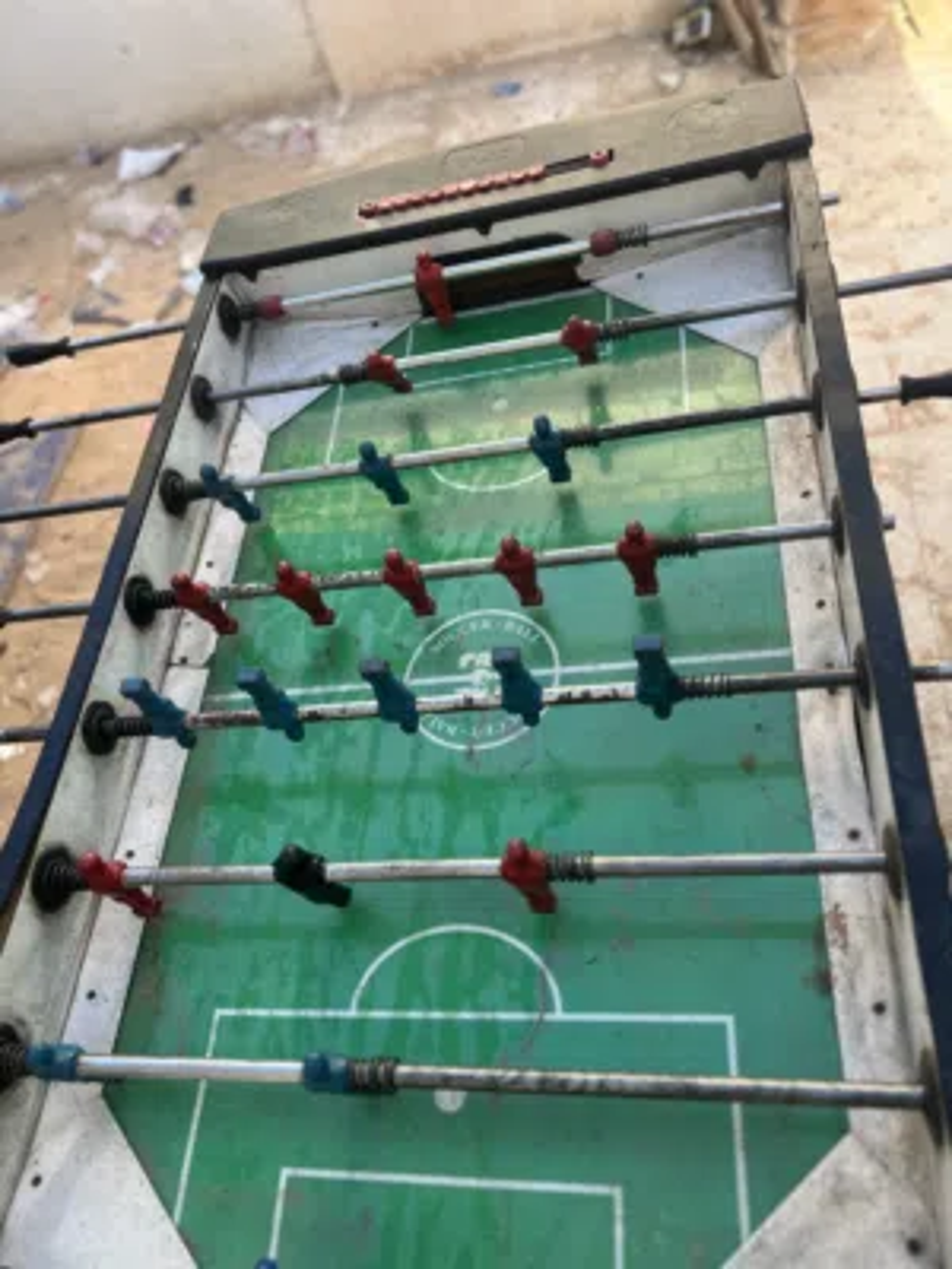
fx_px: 953
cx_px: 476
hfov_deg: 53.1
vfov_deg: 67.3
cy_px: 634
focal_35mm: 26
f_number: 1.5
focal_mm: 5.7
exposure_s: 1/692
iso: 50
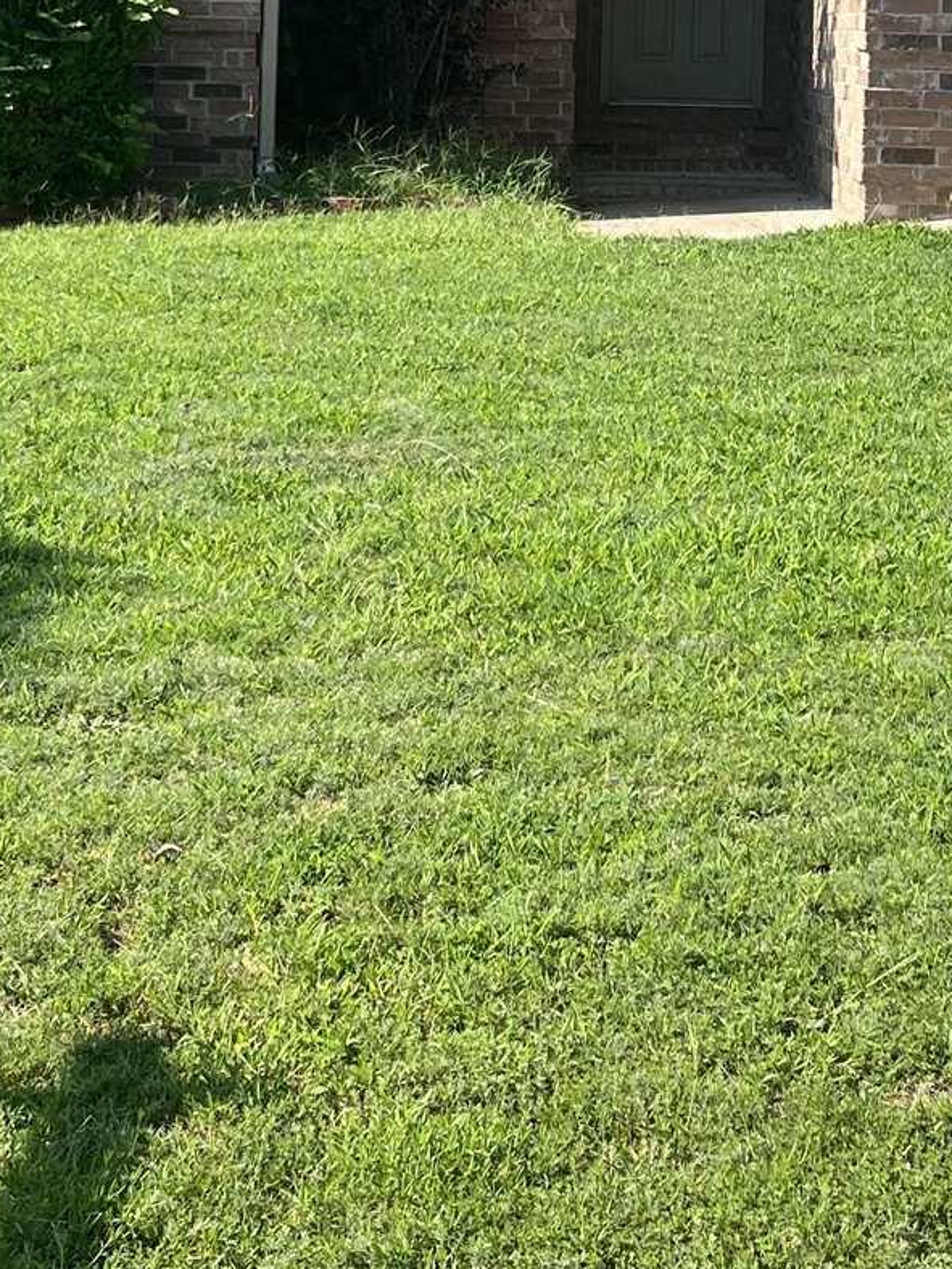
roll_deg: +0.0
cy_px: -40
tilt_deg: -1.7
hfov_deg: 19.3
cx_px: 654
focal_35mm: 76
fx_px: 2787
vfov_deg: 24.3
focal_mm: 5.1
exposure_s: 1/1776
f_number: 1.6
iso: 50
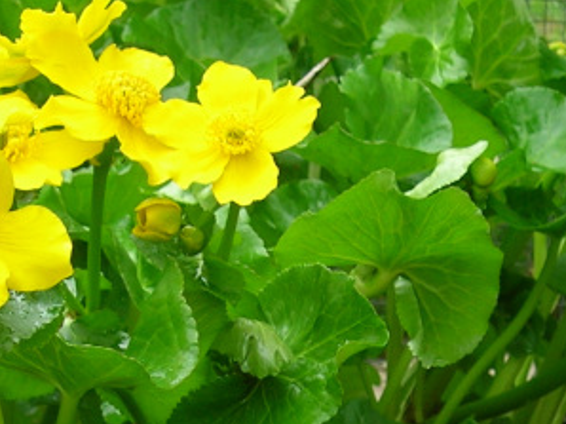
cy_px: 619
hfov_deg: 15.5
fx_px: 2075
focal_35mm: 127
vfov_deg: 11.2
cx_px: 292
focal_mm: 7
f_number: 3.1
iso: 50
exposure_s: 1/46.5
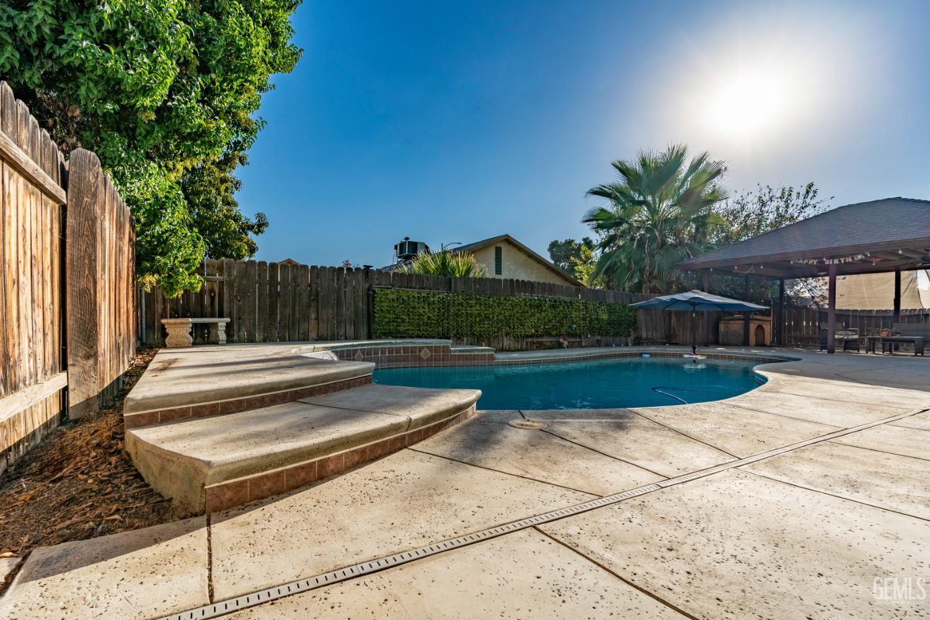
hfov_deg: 96.7
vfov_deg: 73.7
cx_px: 465
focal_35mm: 16
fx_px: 413
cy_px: 310
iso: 400
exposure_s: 1/4000
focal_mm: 16
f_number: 8
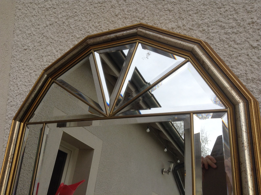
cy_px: 98
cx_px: 130
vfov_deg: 42.8
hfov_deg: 55.4
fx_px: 248
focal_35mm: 33
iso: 25
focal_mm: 3.3
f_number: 2.4
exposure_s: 1/698
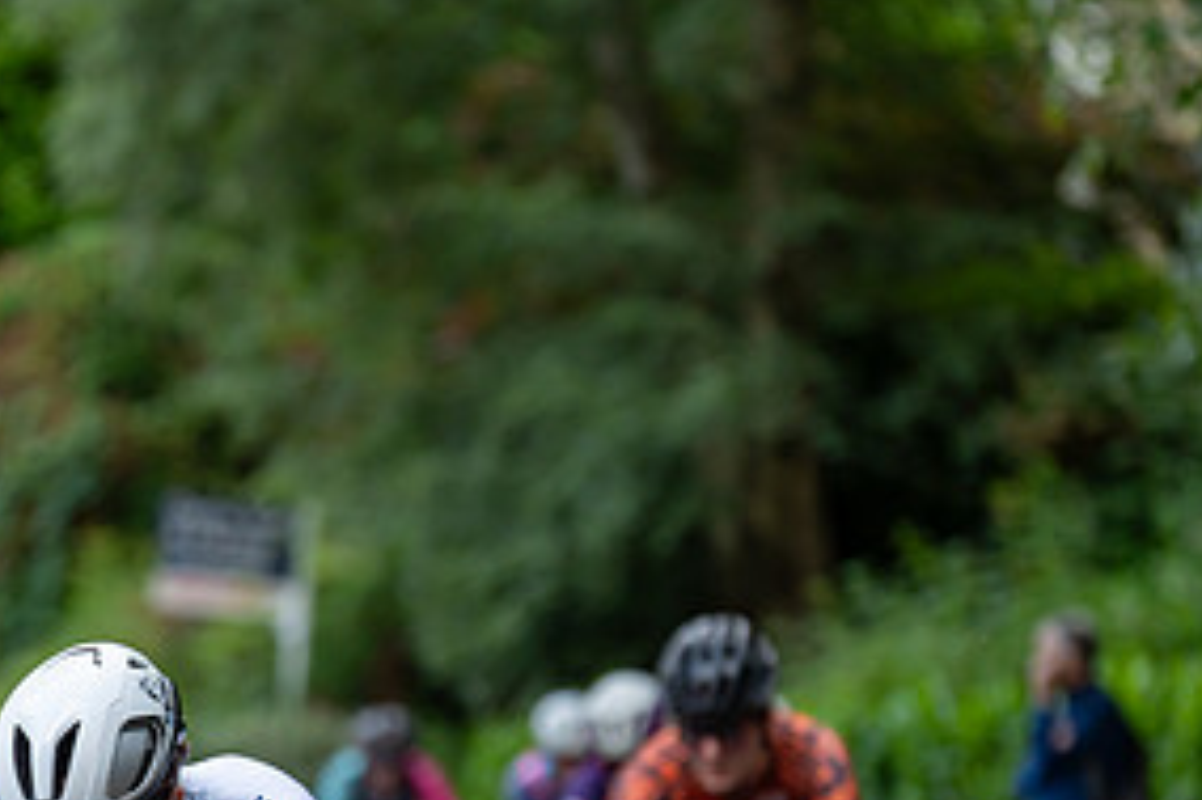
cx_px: 80
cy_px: 802
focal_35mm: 280
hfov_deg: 7.3
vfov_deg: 4.9
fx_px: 9343
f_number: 2.8
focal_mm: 137
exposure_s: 1/500
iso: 640
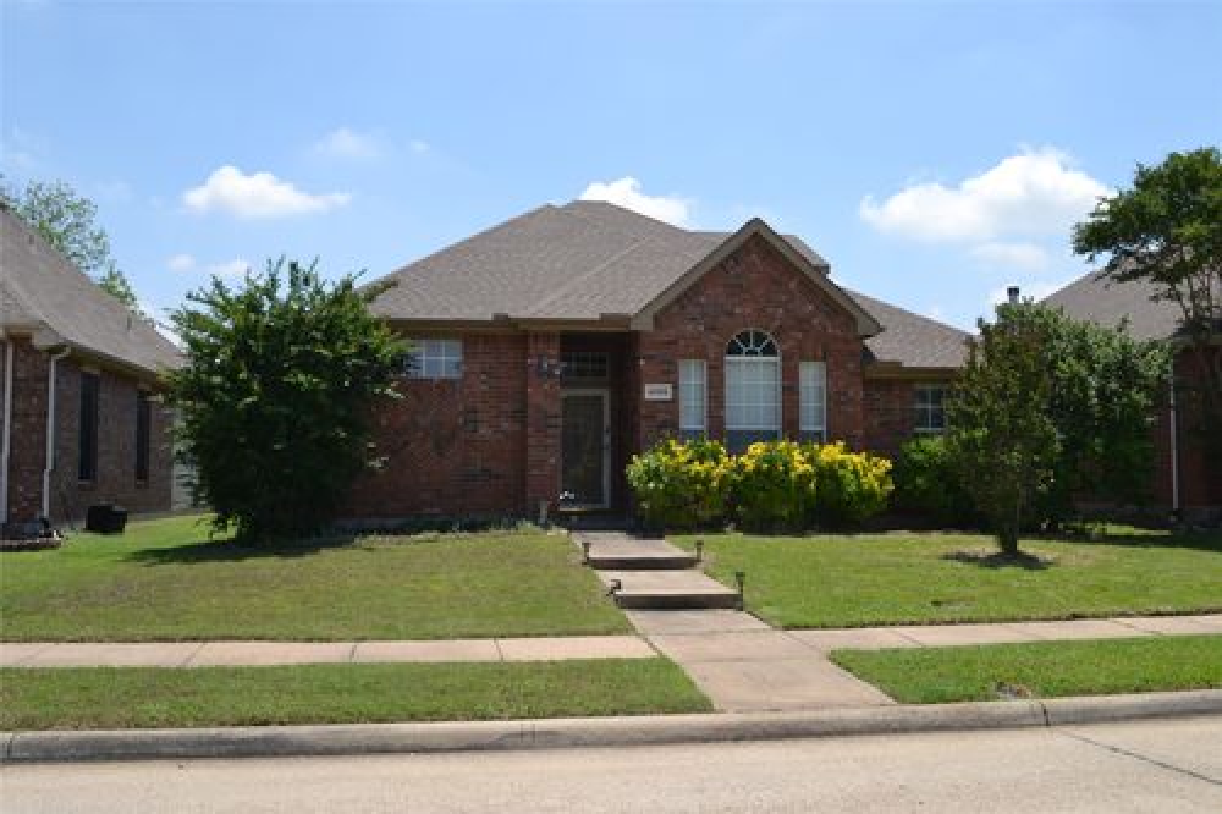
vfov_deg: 39.9
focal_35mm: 33
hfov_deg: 57.2
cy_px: 407
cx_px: 611
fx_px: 1120
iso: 100
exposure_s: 1/200
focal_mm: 22
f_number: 9
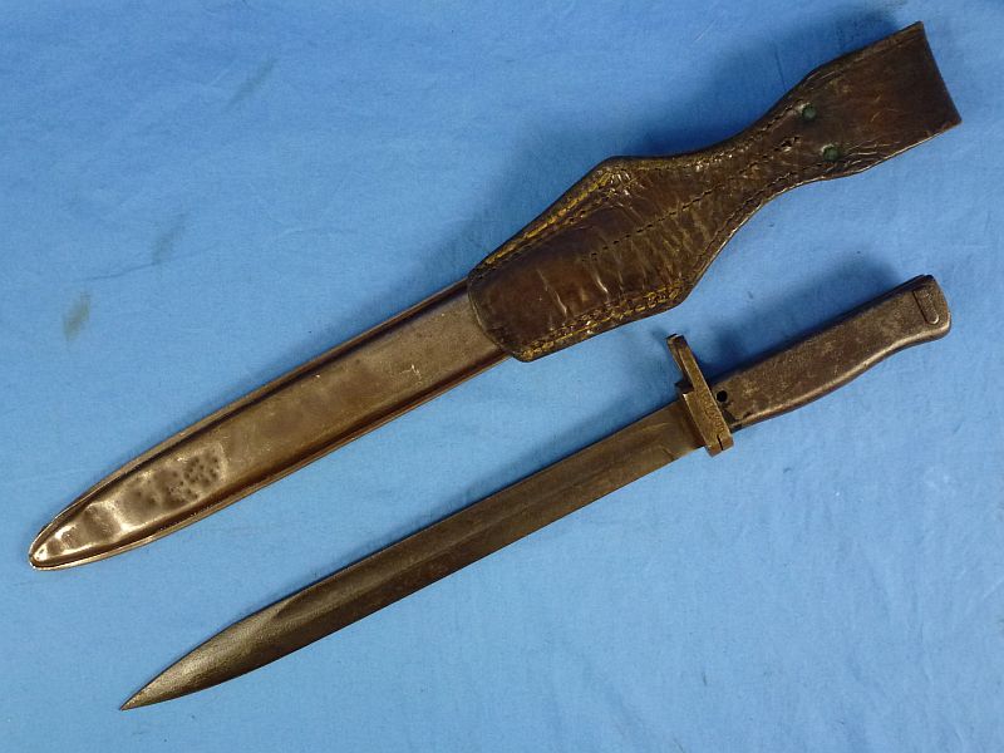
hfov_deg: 60.0
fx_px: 870
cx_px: 502
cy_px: 376
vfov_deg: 46.8
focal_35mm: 30
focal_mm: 5.4
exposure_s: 1/60
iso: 320
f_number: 3.5
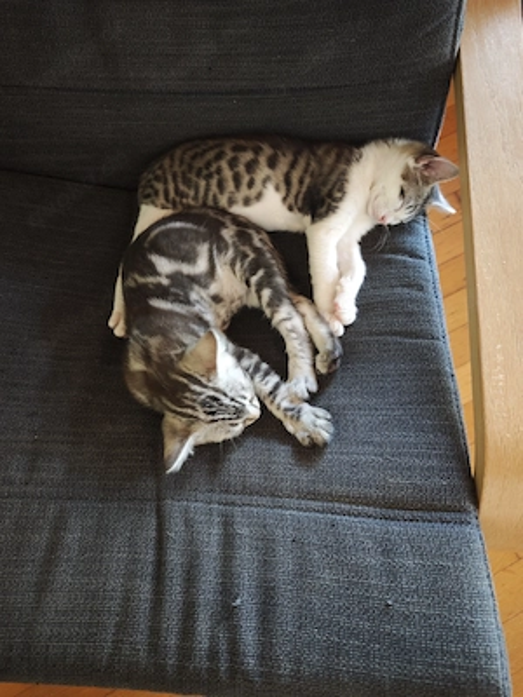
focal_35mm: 23
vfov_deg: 73.9
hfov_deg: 58.9
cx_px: 262
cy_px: 348
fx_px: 463
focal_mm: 6.55
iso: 1000
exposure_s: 1/26.3
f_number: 1.62
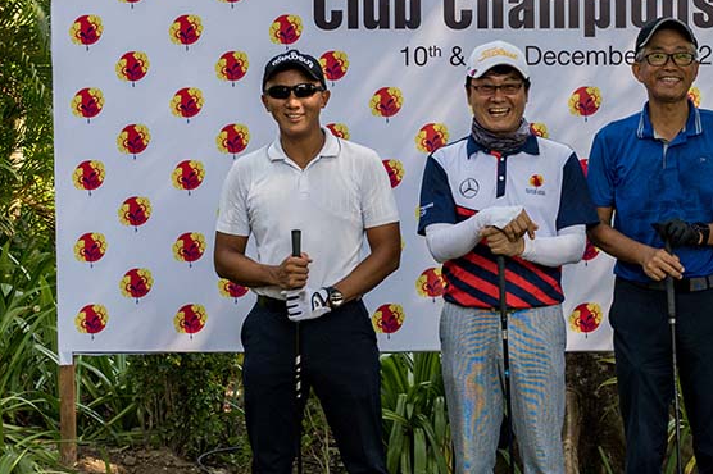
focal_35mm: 58
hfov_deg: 33.9
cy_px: 250
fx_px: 1145
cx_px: 536
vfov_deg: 23.4
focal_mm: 33.5
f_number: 7.1
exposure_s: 1/320
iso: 400
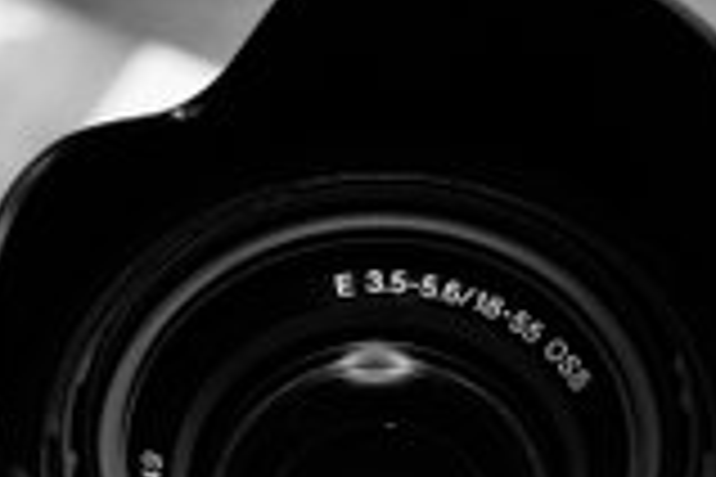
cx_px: 306
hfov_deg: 14.1
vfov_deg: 9.2
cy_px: 749
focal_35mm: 145
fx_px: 2884
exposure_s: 1/50
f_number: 2.8
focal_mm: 30
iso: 640
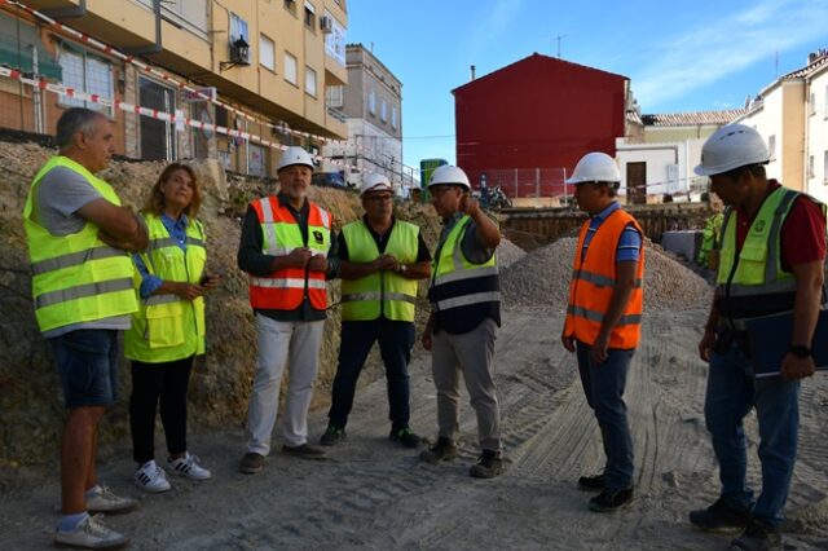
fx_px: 690
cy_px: 276
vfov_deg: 43.6
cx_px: 414
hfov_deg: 62.0
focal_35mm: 30
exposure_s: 1/250
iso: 160
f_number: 8
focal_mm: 20
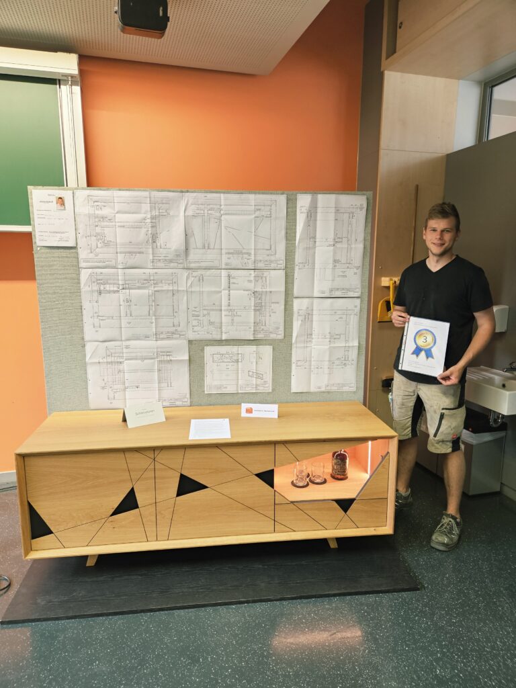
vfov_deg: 73.9
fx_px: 457
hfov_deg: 58.9
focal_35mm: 23
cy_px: 344
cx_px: 258
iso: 400
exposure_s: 1/100
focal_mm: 5.4
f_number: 1.8
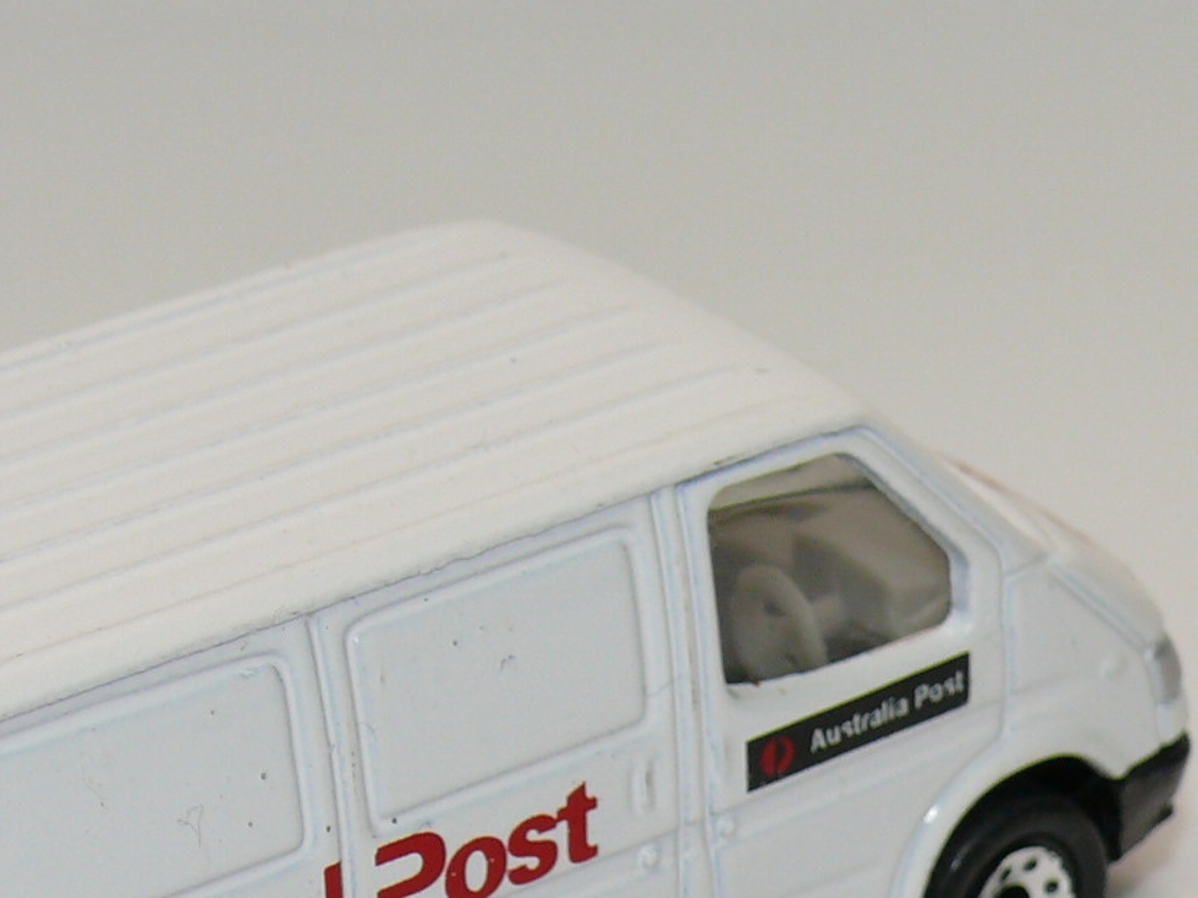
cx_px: 351
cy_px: 722
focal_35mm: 187
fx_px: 6470
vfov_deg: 7.9
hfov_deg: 10.6
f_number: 4
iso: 100
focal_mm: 13.2
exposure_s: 1/30
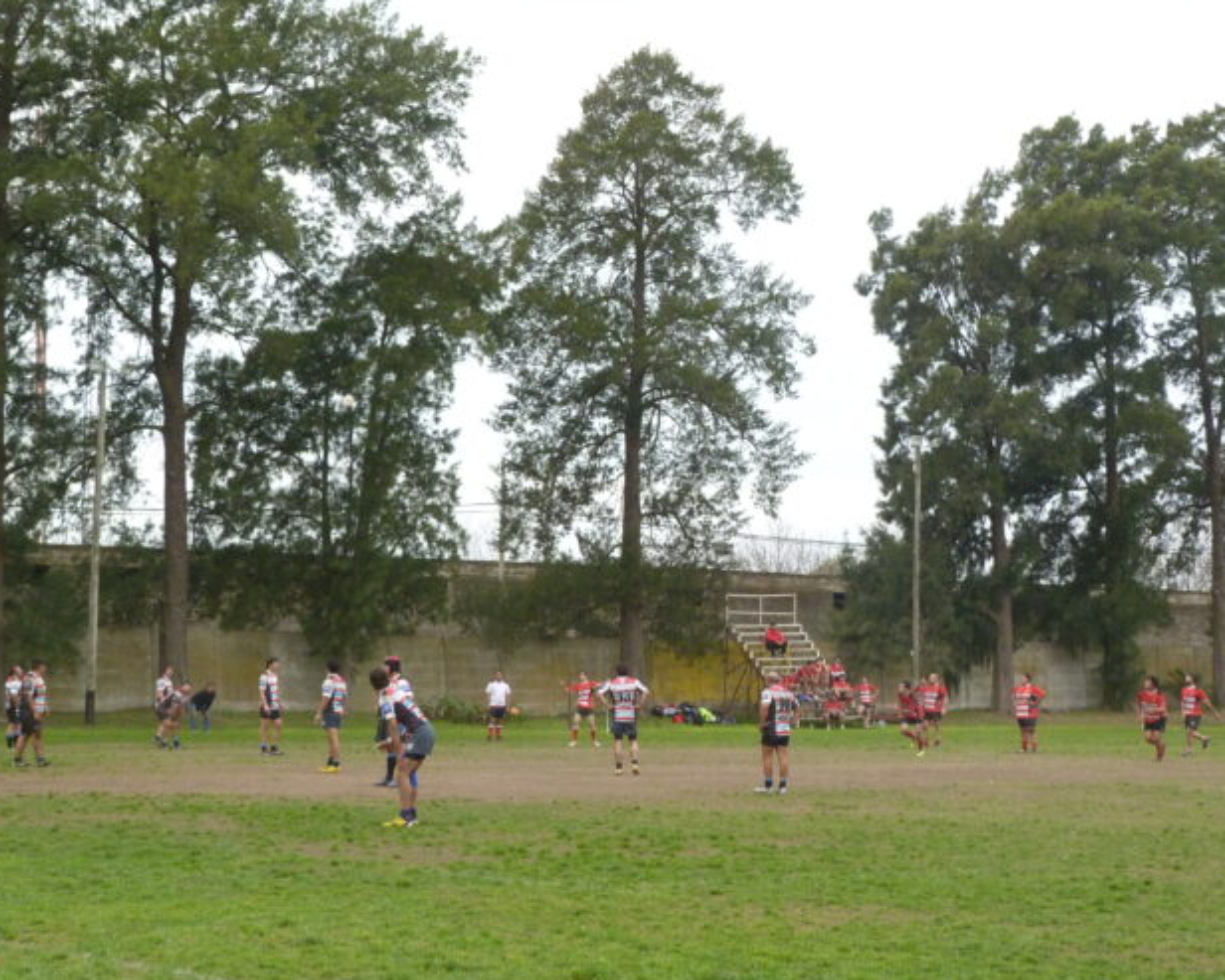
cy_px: 433
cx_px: 672
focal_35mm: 84
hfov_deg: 22.7
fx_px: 3046
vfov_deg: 18.3
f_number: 3.3
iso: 320
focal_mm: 12.4
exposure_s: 1/500
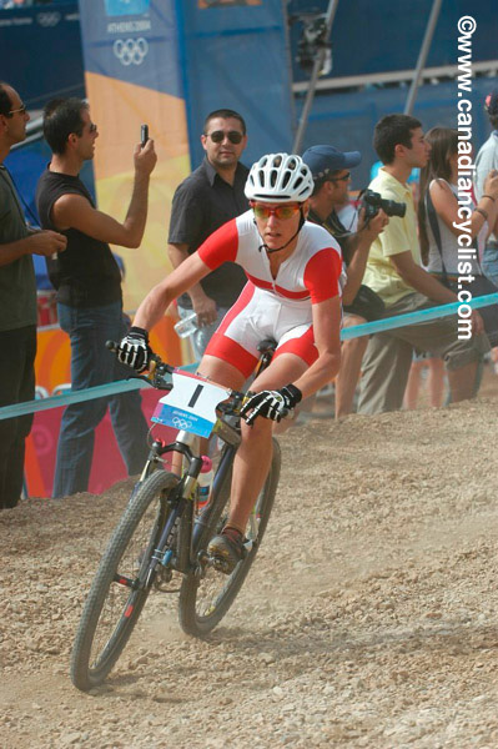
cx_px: 249
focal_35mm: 188
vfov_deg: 11.0
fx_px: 3897
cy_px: 374
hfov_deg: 7.3
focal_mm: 125
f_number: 4
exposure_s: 1/1000
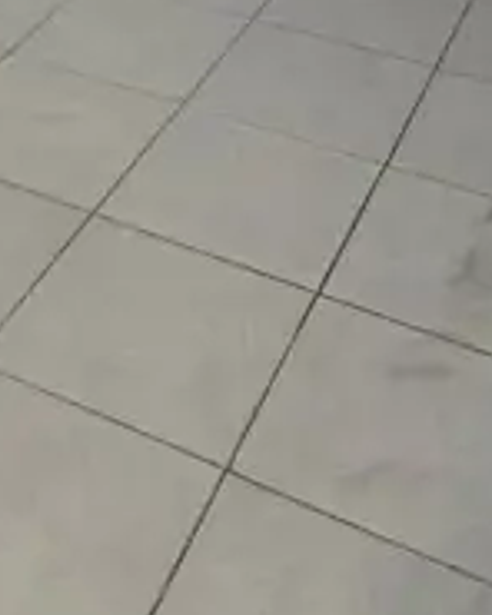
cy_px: -306
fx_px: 1329
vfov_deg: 21.8
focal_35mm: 73
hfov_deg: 20.4
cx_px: 7
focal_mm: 5.4
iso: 250
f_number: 1.8
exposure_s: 1/120
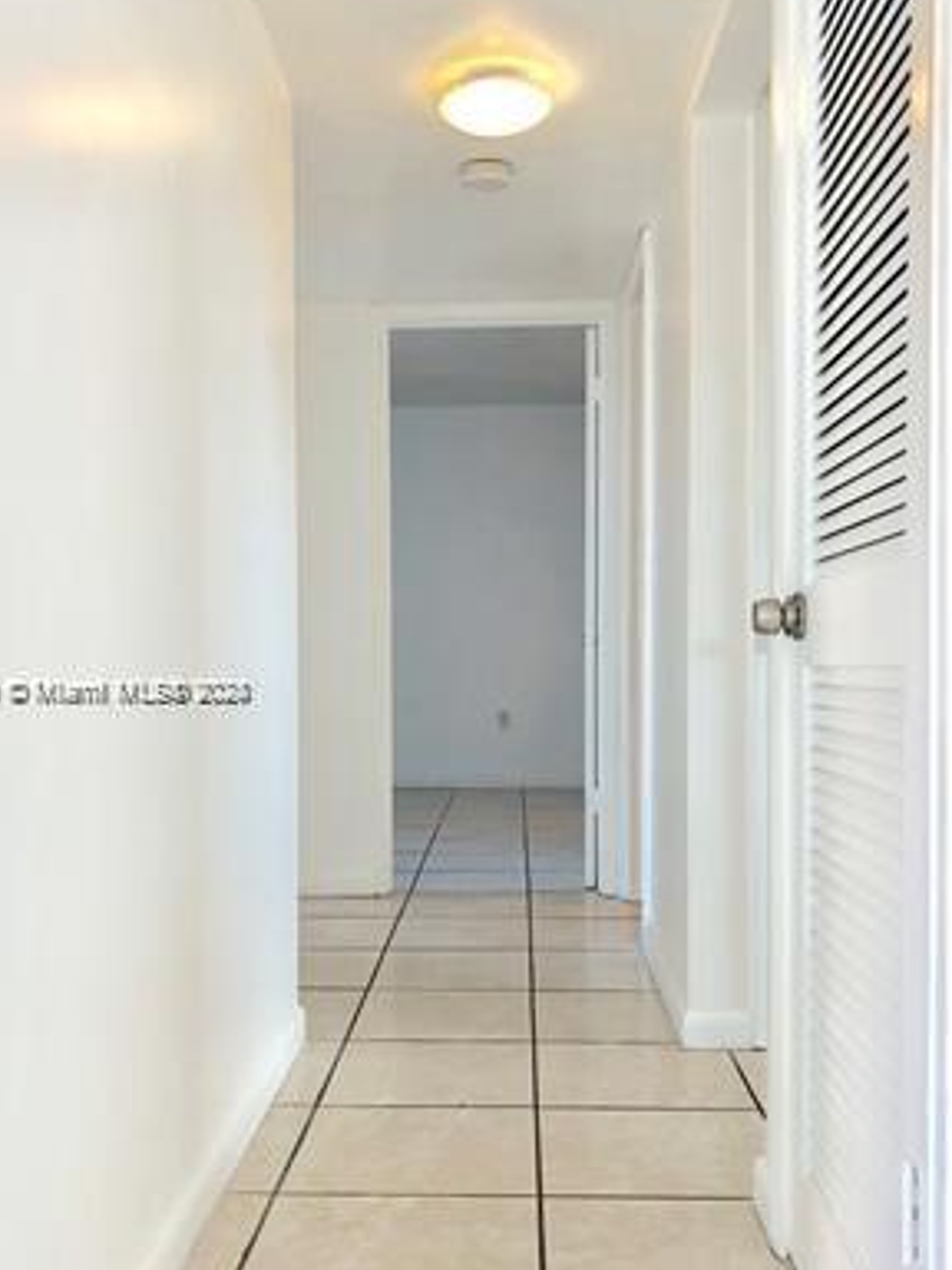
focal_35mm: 35
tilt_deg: +0.9
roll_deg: +1.1
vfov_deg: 52.6
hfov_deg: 40.7
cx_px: 463
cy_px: 691
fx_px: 1283
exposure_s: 1/120
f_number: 1.8
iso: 50
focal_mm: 4
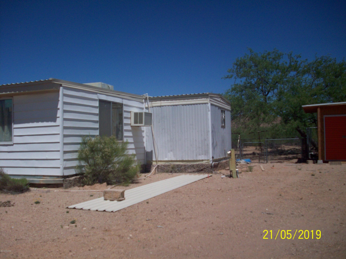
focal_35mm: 37
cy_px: 130
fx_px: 370
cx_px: 173
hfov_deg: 50.1
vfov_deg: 38.7
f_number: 5.6
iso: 80
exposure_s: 1/1250
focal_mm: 6.2
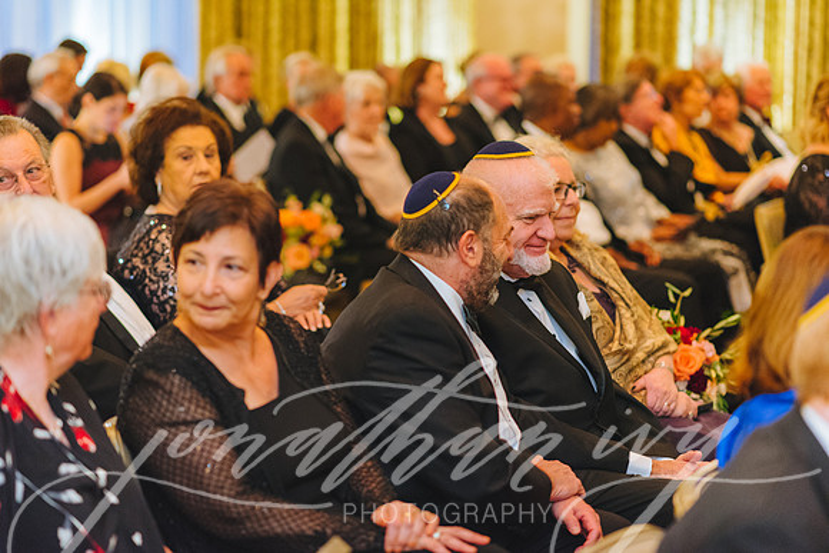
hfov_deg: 23.9
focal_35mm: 85
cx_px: 414
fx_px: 1959
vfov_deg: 16.1
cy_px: 276
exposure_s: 1/125
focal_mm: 85
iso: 3200
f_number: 2.2
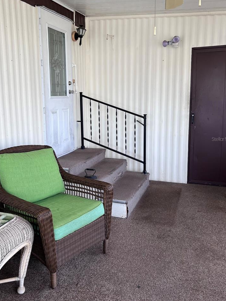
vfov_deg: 55.3
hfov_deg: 42.8
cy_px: 139
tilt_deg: -5.2
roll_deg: +0.4
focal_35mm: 33
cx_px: 91
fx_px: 287
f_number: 1.5
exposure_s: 1/121
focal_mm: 5.7
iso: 50
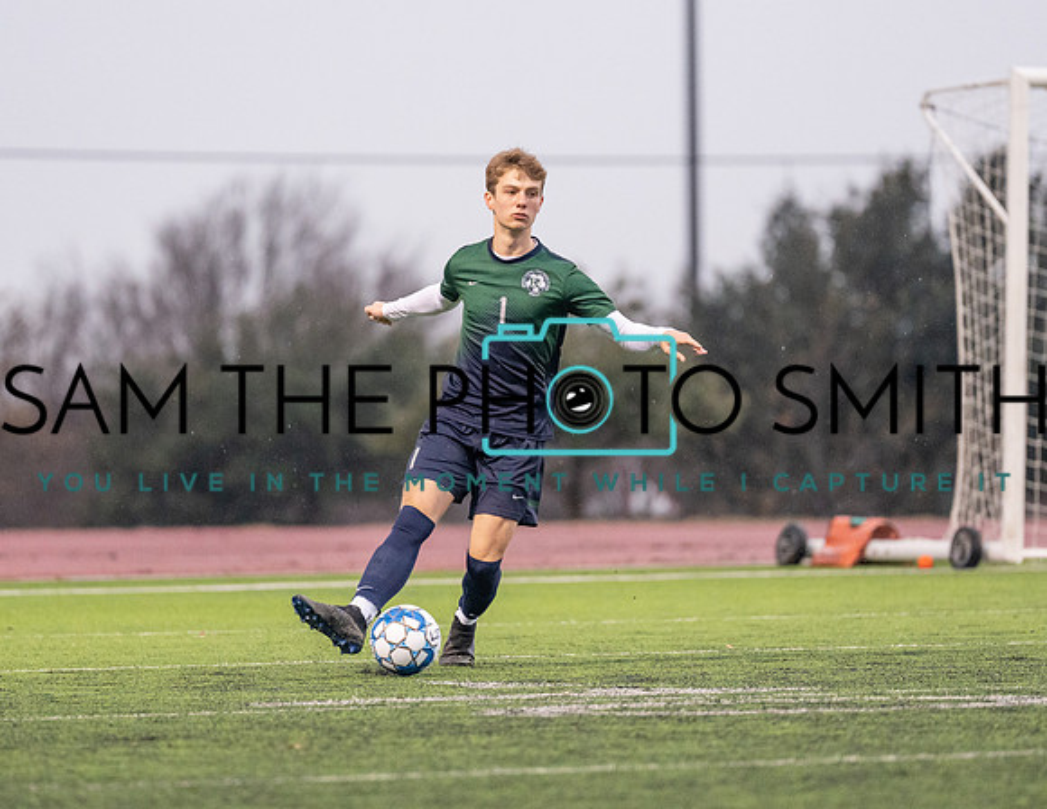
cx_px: 514
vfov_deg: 5.0
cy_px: 371
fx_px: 9248
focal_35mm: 302
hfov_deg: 6.5
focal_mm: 200
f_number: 2.8
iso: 3200
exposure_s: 1/1250
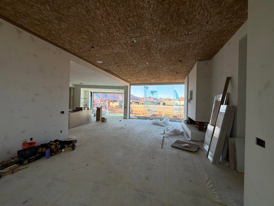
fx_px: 111
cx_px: 137
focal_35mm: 14
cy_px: 103
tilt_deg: +1.7
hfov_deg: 102.1
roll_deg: -1.9
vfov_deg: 85.7
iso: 64
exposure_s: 1/494
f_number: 2.2
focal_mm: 2.22
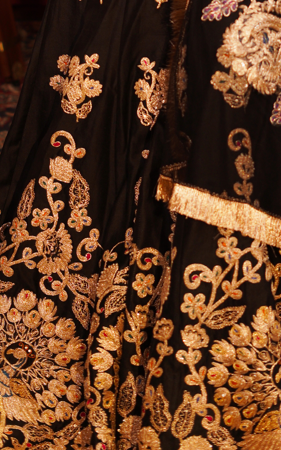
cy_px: -155
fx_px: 1936
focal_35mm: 158
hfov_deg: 8.3
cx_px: 188
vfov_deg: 12.8
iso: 320
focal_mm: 50
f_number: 2.5
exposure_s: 1/100
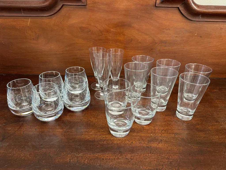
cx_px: 113
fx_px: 157
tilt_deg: -27.4
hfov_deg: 71.6
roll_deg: -0.8
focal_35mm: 24
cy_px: 85
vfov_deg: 56.8
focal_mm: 6.86
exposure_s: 1/50
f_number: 1.78
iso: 250
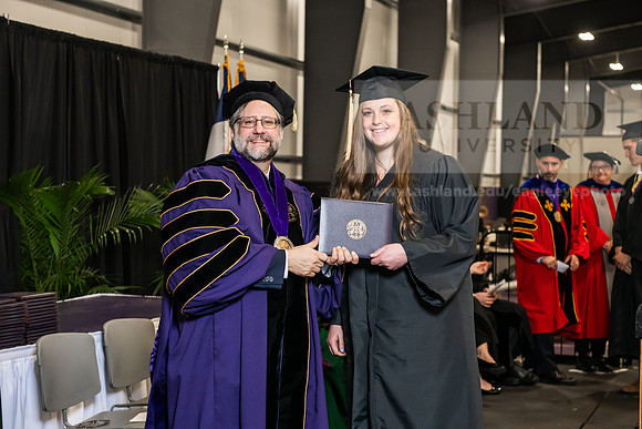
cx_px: 321
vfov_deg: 19.5
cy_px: 214
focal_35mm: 70
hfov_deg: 28.8
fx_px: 1249
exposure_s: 1/200
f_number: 5
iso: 2500
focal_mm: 70
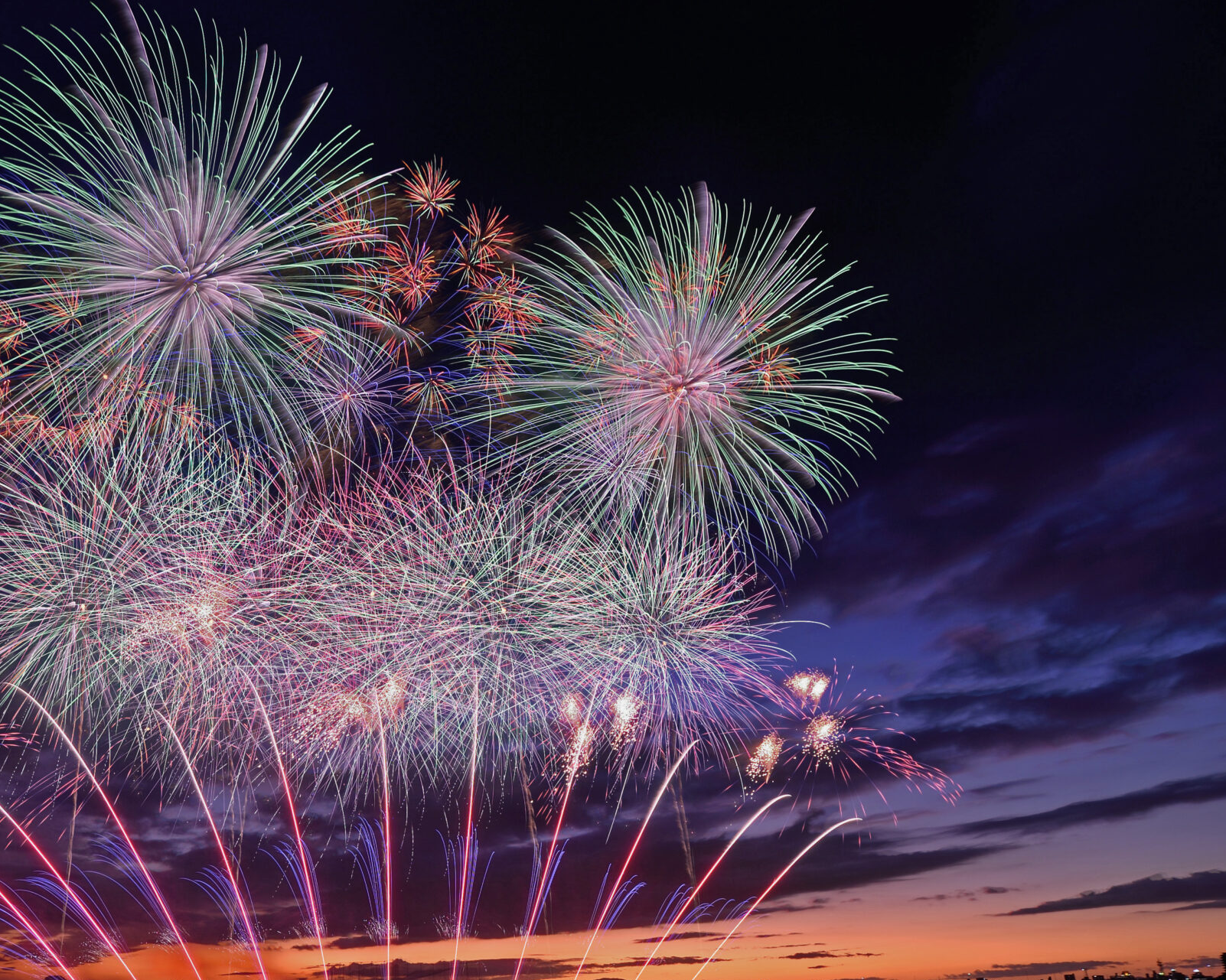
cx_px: 367
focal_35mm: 21
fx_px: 762
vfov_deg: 64.4
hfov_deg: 74.1
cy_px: 622
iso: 100
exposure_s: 5.3
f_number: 8
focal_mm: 14
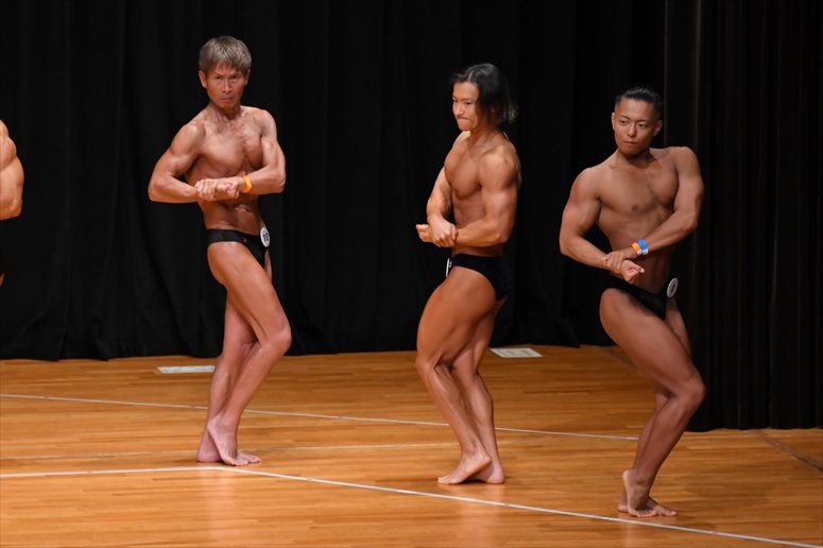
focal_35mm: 270
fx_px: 6170
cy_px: 274
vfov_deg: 5.1
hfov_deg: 7.6
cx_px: 412
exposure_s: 1/400
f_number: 5.6
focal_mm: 180
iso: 4000
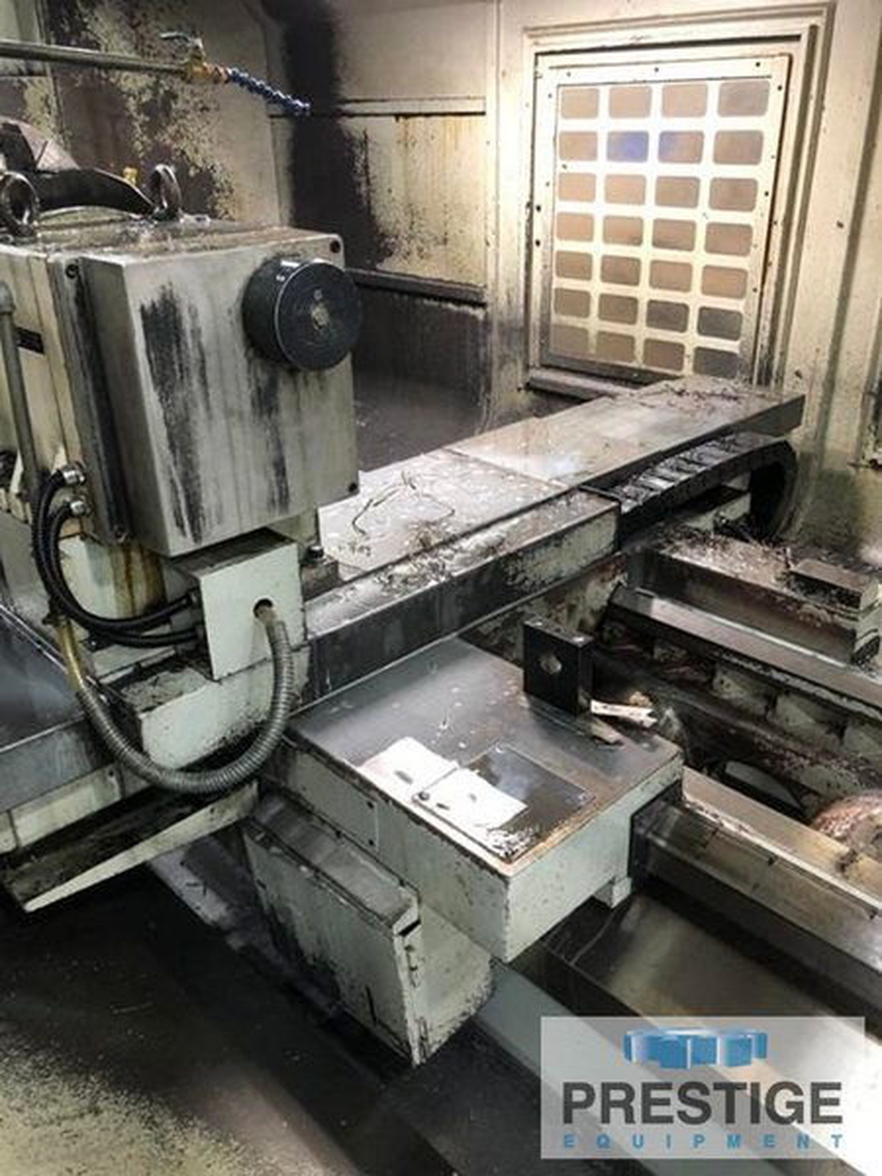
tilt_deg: -26.2
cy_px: 588
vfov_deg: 63.4
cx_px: 441
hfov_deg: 49.7
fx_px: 951
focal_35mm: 28
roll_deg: +0.5
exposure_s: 1/15
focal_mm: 3.99
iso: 50
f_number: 1.8
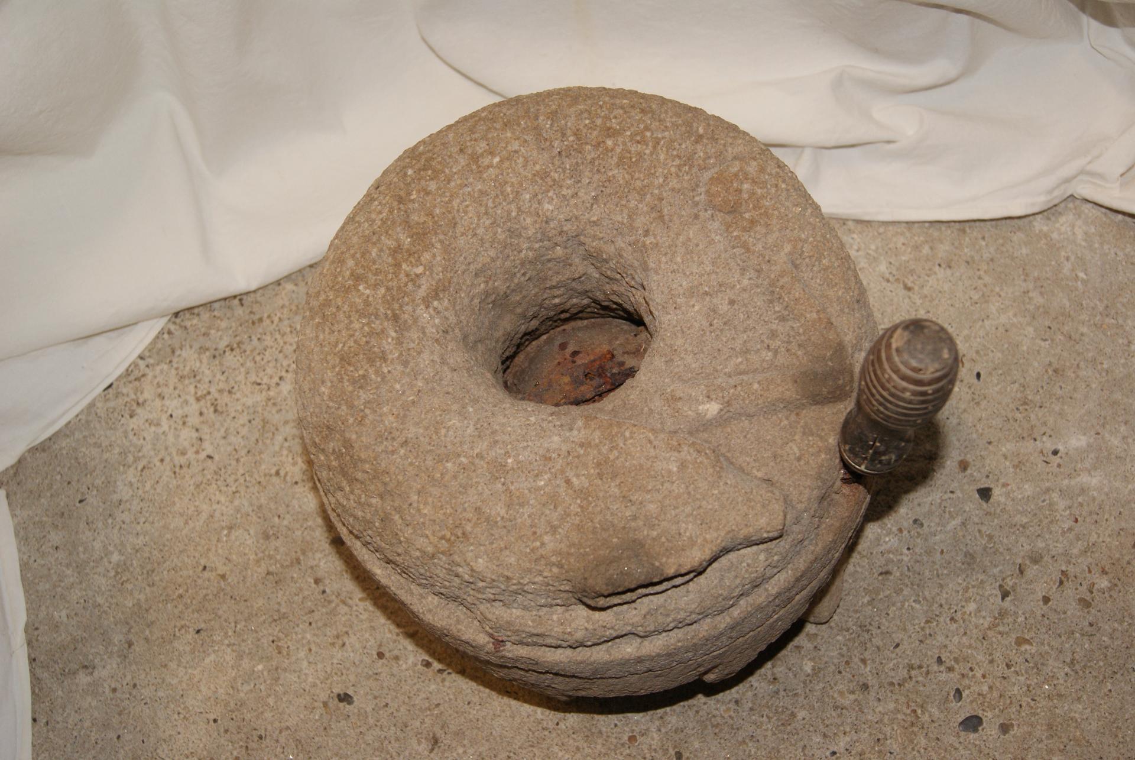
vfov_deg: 32.0
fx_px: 1326
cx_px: 568
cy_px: 380
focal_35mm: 42
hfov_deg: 46.4
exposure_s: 1/60
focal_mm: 28
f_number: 5.6
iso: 400
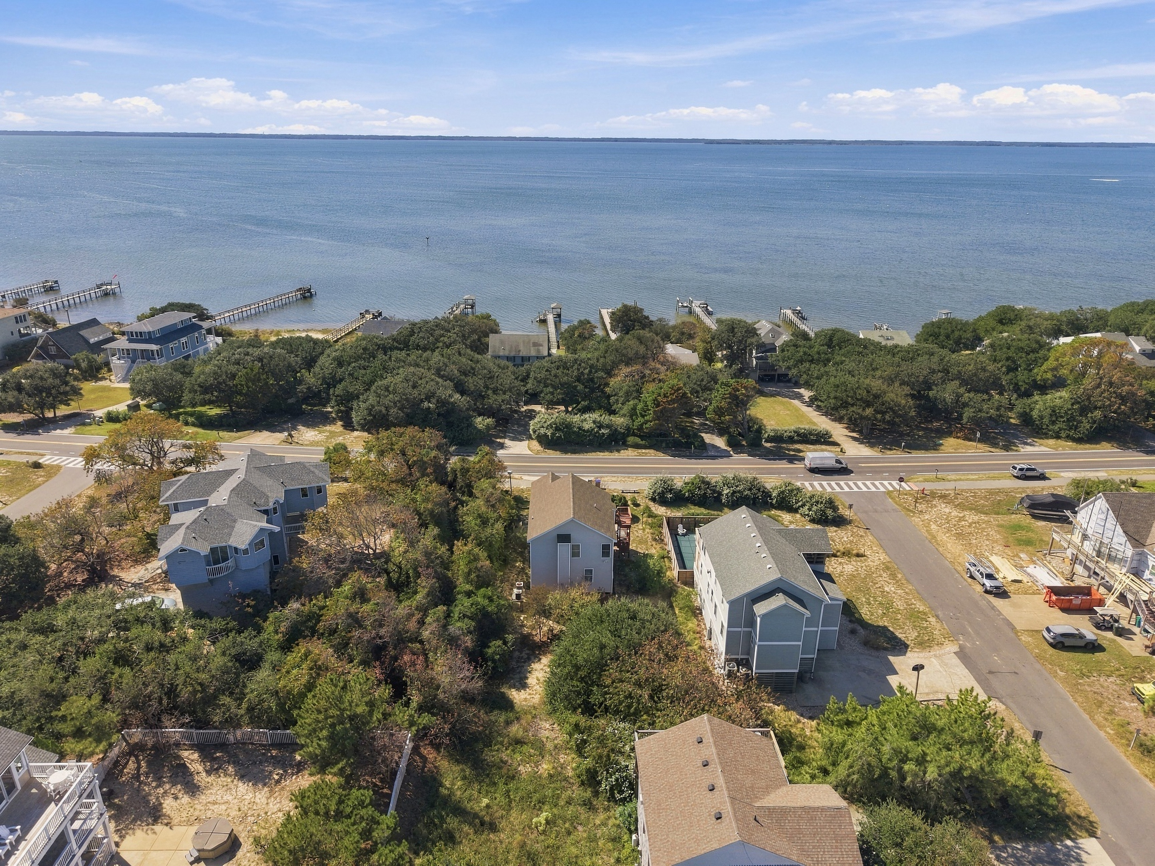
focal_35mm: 24
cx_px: 578
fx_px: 801
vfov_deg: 56.8
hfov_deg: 71.6
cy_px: 433
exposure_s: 1/4000
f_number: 1.8
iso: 230
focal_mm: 8.7
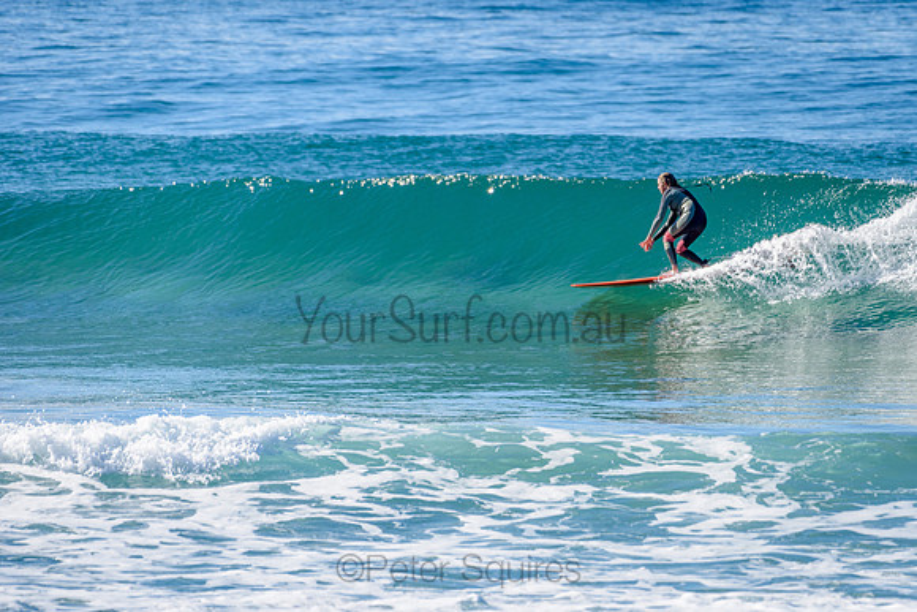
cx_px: 562
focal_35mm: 613
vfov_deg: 2.2
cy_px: 242
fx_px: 15624
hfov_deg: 3.4
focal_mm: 500
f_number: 5.6
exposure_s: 1/2000
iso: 250
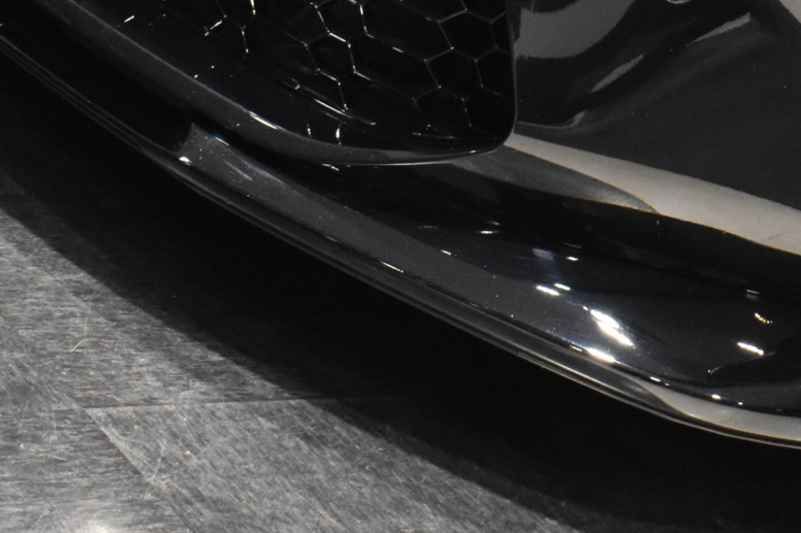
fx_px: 2202
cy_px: -141
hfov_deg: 19.5
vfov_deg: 13.4
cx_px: 930
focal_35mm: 99
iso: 2500
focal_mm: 20
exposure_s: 1/30
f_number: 8
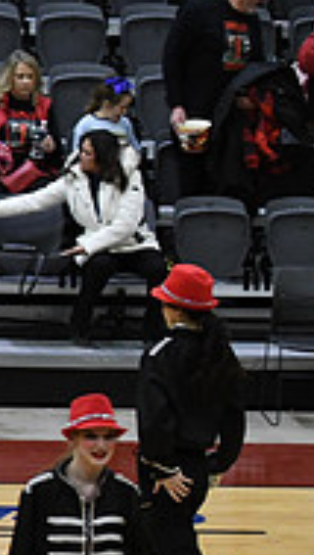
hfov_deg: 3.6
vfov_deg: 6.4
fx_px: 4964
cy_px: 507
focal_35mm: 337
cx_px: -508
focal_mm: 70
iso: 3200
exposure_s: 1/400
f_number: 3.5
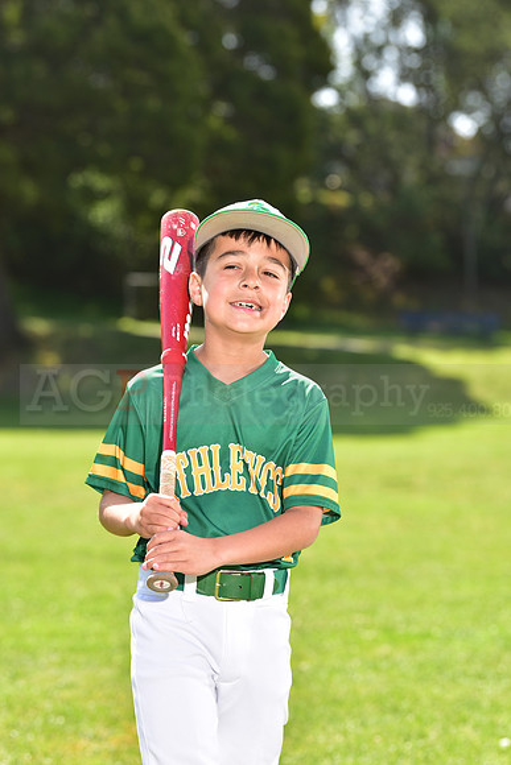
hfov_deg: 10.6
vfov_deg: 15.8
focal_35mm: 130
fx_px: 2766
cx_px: 256
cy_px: 382
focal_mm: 130
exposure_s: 1/200
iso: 100
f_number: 5
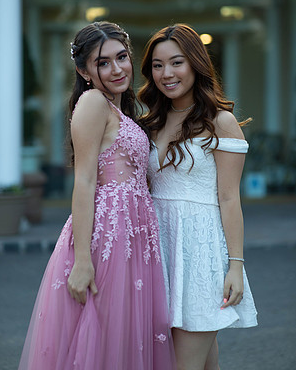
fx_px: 1062
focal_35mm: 97
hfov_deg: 15.9
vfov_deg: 19.8
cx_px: 148
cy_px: 163
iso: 250
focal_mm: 85
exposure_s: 1/1000
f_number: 2
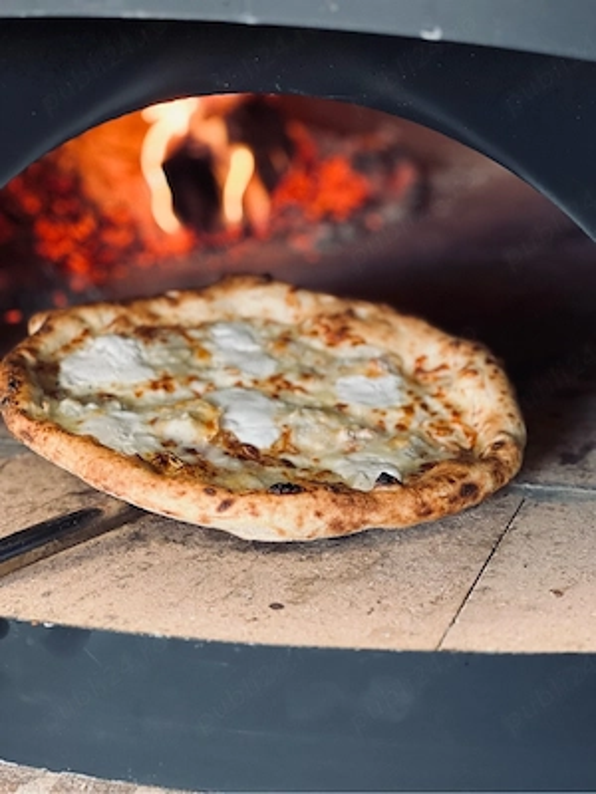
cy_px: 397
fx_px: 1768
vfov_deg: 25.3
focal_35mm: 77
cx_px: 298
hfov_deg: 19.1
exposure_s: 1/33
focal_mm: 9
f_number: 2.8
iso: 320
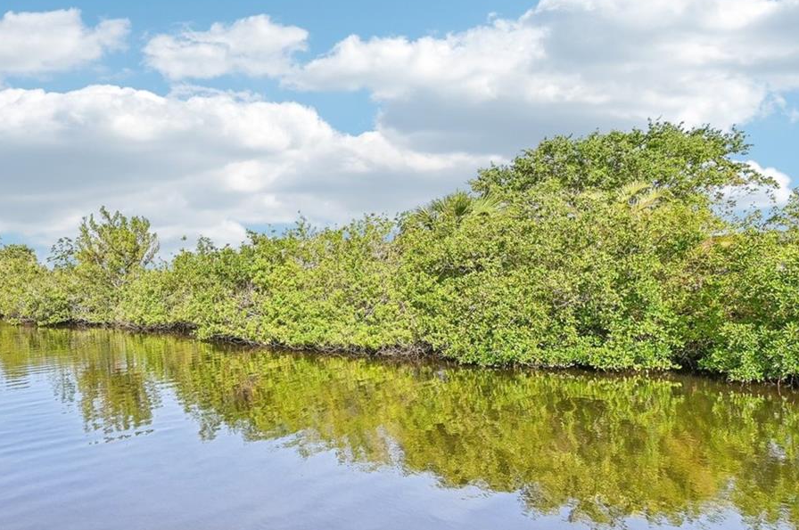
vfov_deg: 51.1
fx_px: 554
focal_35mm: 25
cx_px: 153
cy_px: 290
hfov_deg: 64.8
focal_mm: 14
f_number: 8
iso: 400
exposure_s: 1/1000
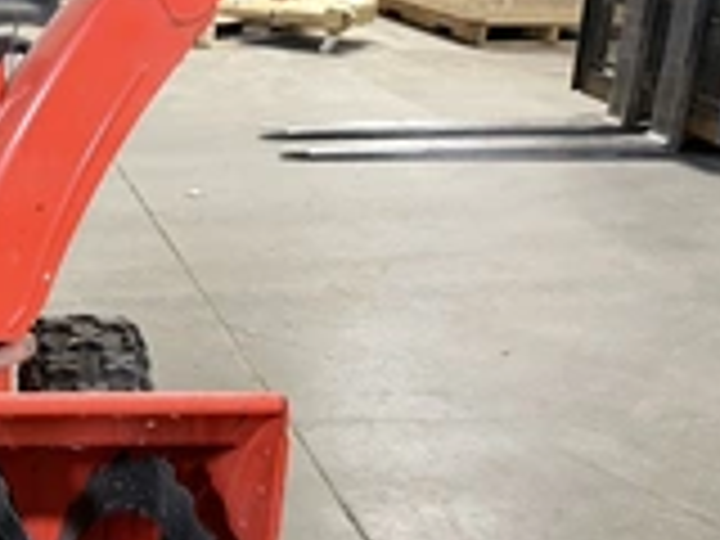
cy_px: 356
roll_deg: +0.8
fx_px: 1248
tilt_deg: -22.4
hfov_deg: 29.3
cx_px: -58
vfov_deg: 24.3
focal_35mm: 60
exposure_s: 1/60
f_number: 1.78
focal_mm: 6.76
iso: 640
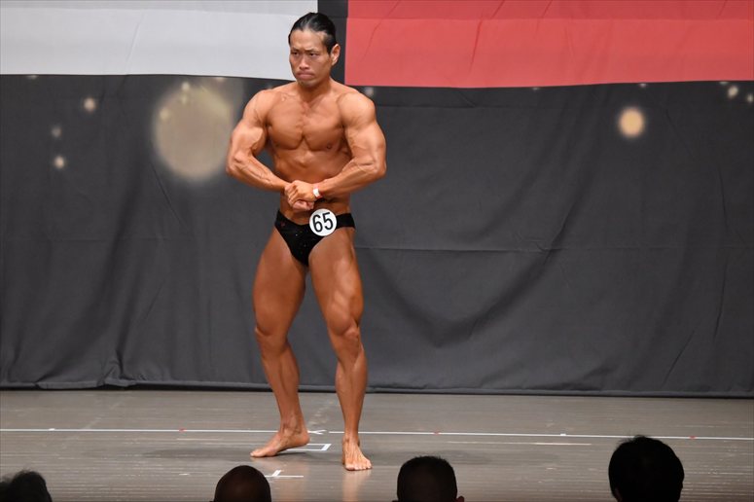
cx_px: 377
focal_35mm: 225
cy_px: 251
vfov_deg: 6.1
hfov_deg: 9.2
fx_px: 4710
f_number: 5.6
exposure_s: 1/400
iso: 6400
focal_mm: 150
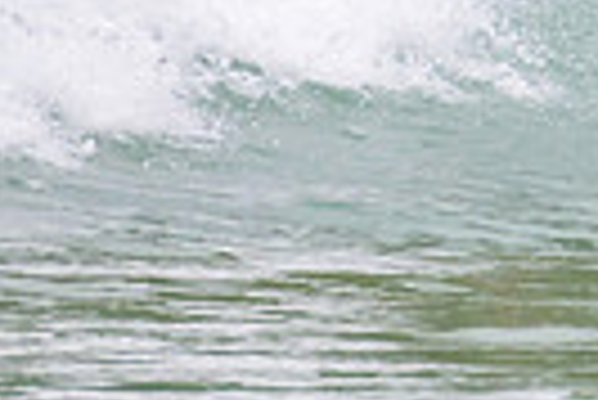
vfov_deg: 0.3
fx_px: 66982
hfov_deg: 0.5
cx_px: 1069
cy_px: -425
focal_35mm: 4028
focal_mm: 800
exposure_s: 1/1250
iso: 1400
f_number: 11
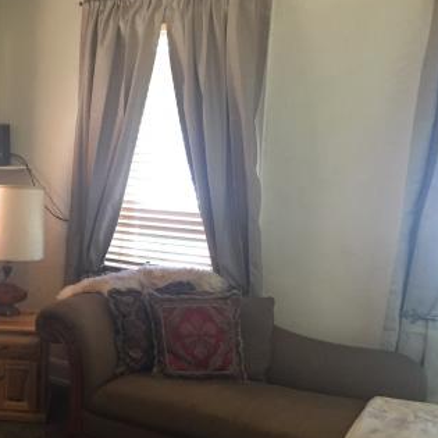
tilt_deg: -12.0
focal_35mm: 52
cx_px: 7
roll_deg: -1.5
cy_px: 298
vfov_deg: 32.5
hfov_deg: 30.6
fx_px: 744
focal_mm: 4.15
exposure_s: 1/30
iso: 160
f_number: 2.2
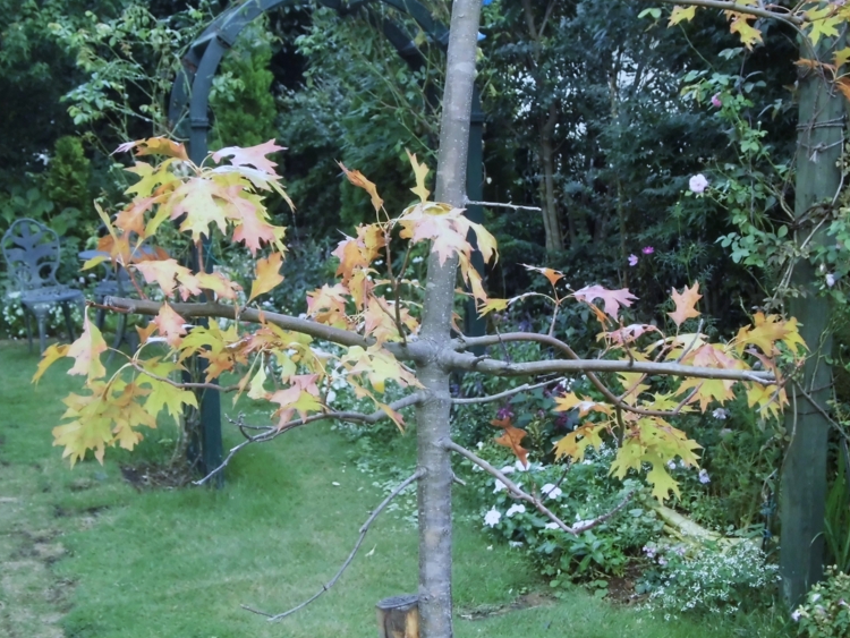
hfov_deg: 30.3
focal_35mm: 64
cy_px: 317
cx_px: 430
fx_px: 1572
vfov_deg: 22.9
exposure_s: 1/60
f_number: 3.9
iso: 400
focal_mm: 10.7
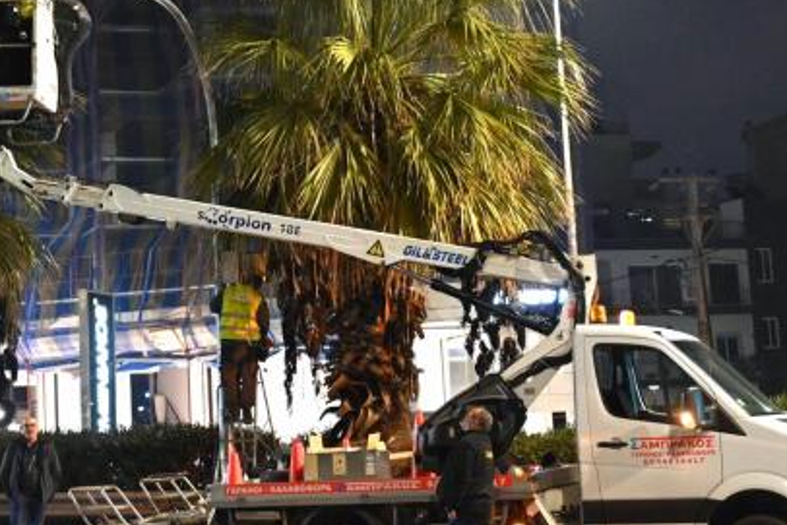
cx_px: 262
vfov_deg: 17.5
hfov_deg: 25.8
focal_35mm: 78
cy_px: 169
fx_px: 1706
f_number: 2.8
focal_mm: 32
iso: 4000
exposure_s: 1/60.2
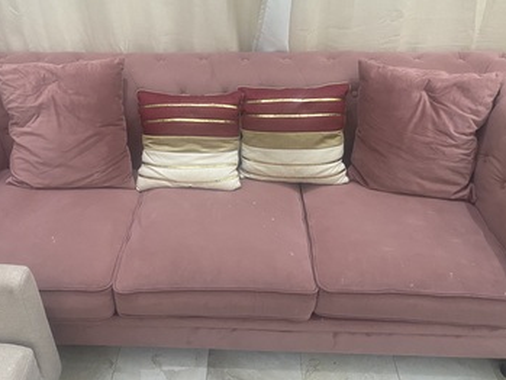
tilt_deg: -32.6
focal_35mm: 34
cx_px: 221
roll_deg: +2.1
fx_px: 497
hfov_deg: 53.8
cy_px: 168
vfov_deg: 41.7
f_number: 1.8
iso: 400
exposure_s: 1/50
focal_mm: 4.25
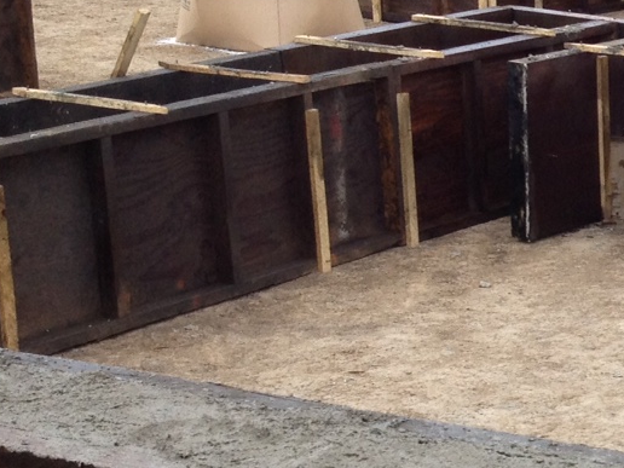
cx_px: 1220
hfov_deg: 12.6
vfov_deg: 10.6
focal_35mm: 139
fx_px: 2506
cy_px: 410
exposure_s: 1/464
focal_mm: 4.28
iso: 50
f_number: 2.4
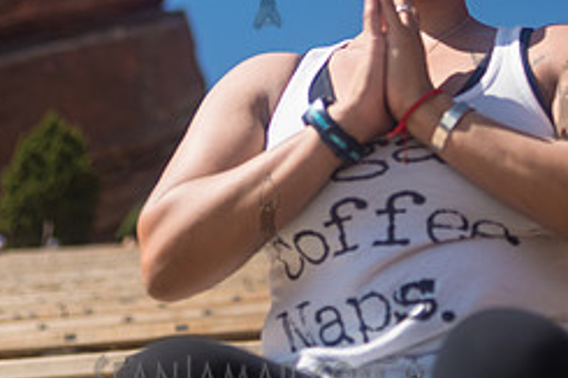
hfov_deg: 24.5
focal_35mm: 83
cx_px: 267
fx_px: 1309
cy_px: -13
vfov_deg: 16.1
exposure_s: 1/2000
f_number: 2
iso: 100
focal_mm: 35
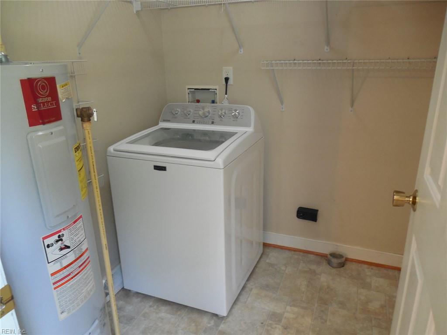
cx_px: 224
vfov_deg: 54.9
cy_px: 168
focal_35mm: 25
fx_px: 323
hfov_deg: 69.4
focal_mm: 4.5
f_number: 3.3
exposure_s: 1/15
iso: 400
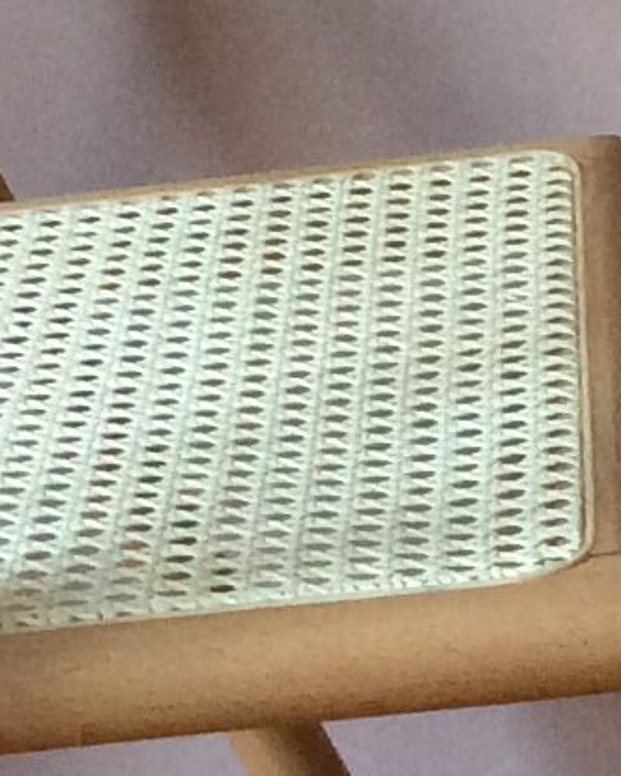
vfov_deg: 9.9
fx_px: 4480
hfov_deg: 7.9
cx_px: 715
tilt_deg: -22.0
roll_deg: +2.6
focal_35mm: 195
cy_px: 376
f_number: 2.4
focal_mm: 3.3
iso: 160
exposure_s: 1/25
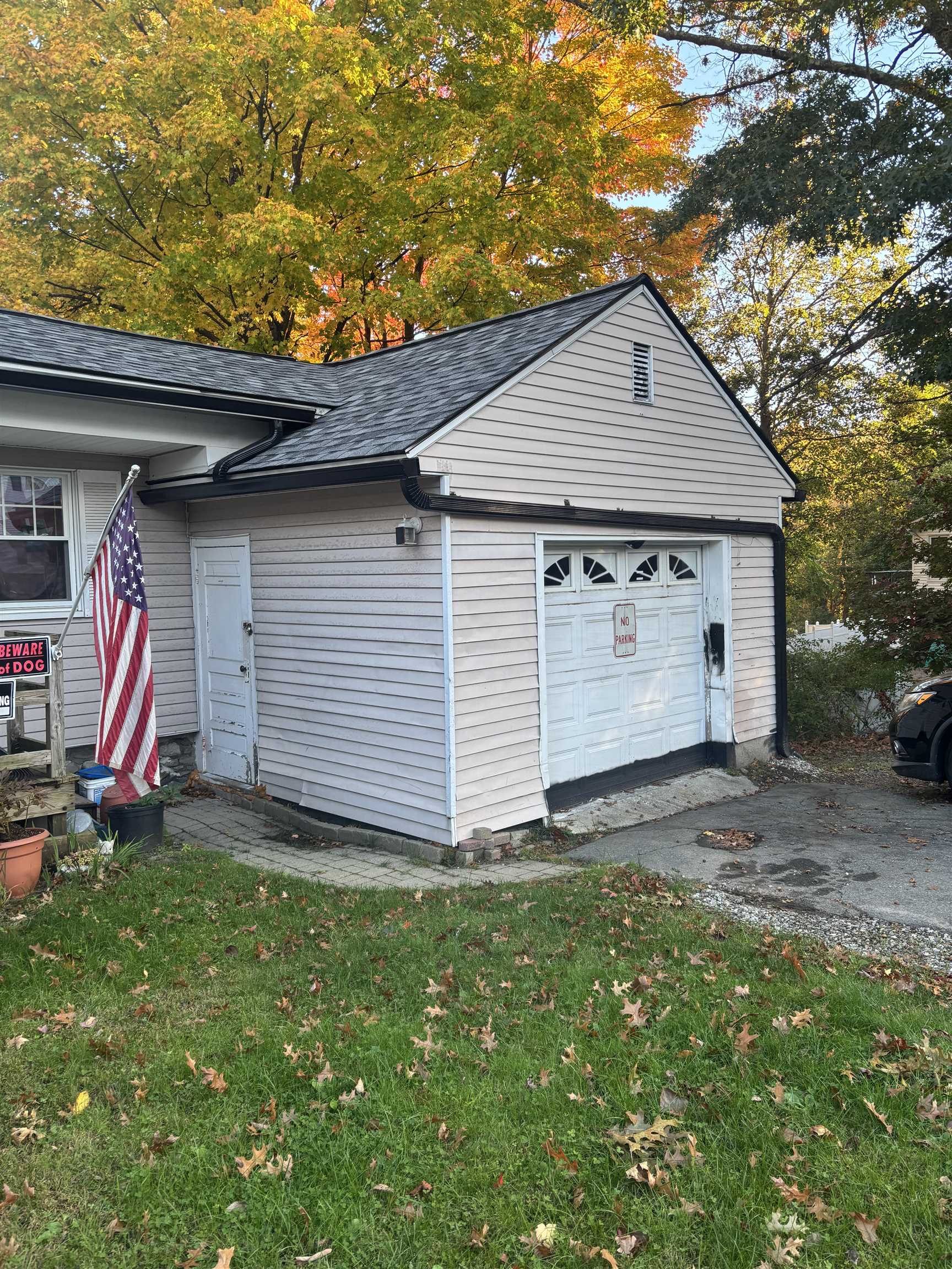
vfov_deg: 67.3
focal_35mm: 26
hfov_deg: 53.1
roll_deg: +2.1
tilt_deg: -2.5
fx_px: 953
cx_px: 476
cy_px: 634
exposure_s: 1/121
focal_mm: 5.96
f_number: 1.6
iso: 40
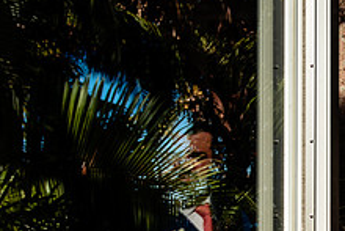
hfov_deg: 21.4
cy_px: 230
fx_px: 873
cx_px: 367
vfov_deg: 14.8
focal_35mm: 91
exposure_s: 1/2500
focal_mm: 32
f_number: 4
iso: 250
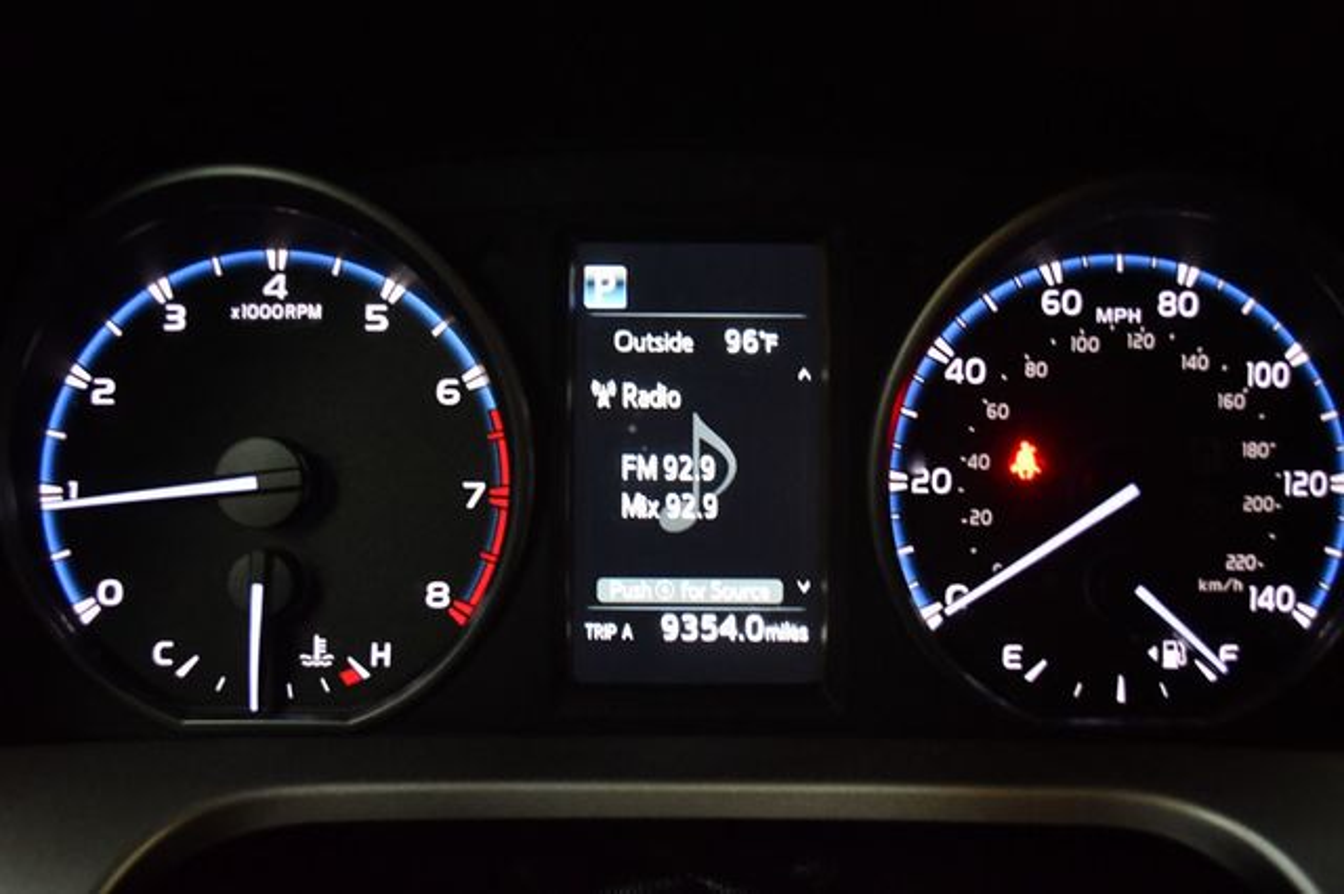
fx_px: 1343
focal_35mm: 36
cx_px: 672
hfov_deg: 53.2
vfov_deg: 36.8
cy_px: 447
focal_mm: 24
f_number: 4
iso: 5000
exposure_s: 1/60
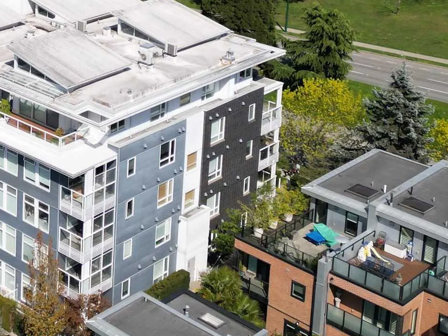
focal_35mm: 78
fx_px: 1010
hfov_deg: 23.2
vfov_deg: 18.0
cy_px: -64
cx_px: -66
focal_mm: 6.72
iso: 130
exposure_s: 1/240
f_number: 1.7
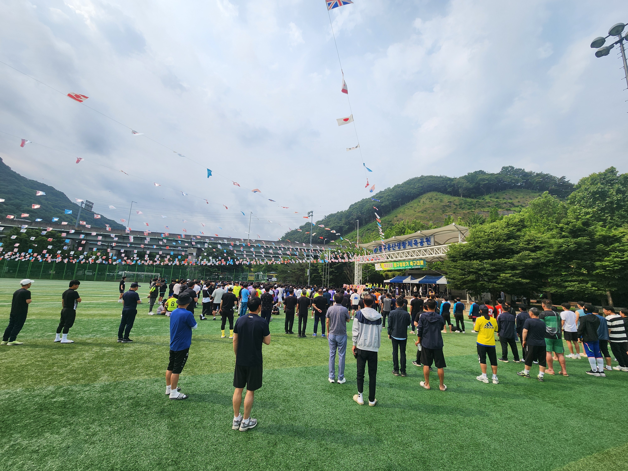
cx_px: 314
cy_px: 236
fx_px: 236
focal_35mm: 13
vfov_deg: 89.9
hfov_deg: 106.2
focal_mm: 2.2
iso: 50
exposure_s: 1/2524
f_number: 2.2
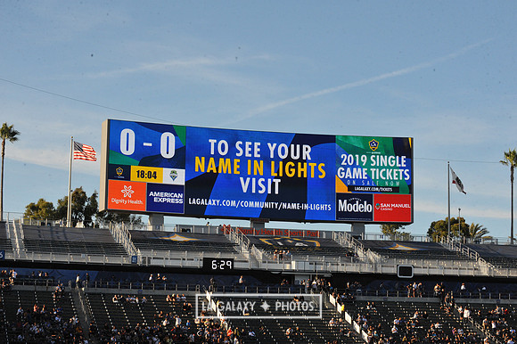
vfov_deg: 15.9
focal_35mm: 86
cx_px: 258
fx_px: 1234
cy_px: 172
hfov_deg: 23.7
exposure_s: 1/1000
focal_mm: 86
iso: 1600
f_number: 16
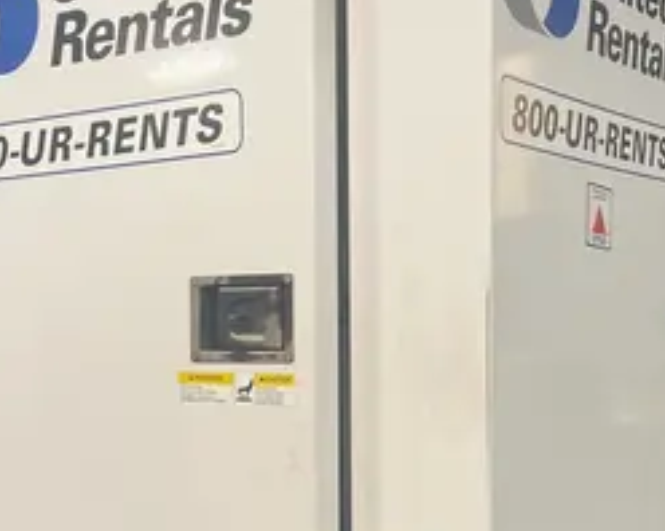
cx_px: 389
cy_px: 455
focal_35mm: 75
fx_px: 1475
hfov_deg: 25.4
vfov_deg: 20.1
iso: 64
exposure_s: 1/60
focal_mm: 5.1
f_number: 1.6
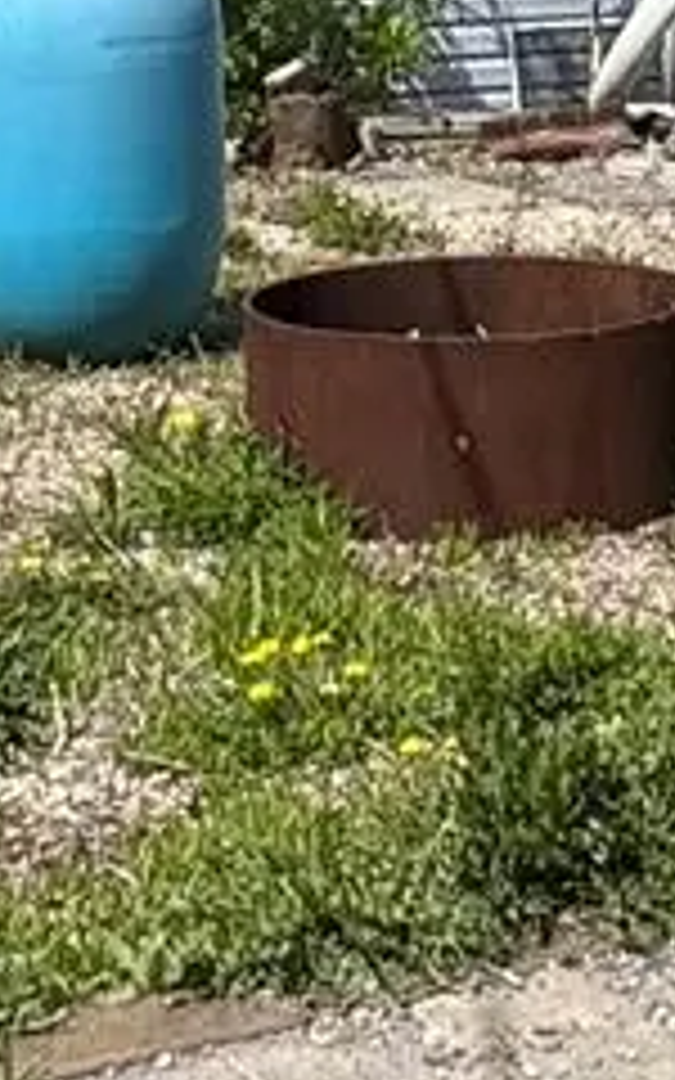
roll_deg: +2.0
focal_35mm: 99
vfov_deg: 20.0
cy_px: -144
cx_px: 454
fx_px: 2914
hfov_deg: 13.2
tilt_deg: -0.3
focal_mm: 2.22
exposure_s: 1/2494
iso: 50
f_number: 2.2
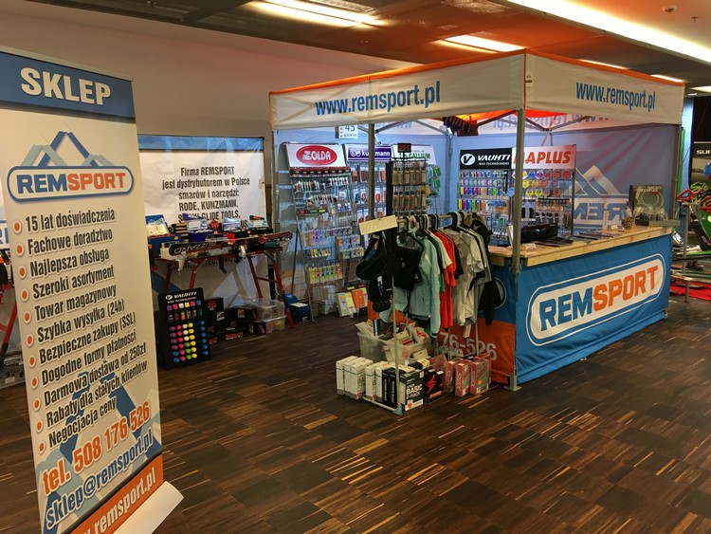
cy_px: 267
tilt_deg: -9.3
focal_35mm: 29
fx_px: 596
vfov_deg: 48.3
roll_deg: -0.3
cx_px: 356
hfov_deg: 61.6
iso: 64
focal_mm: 4.15
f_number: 2.2
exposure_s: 1/17
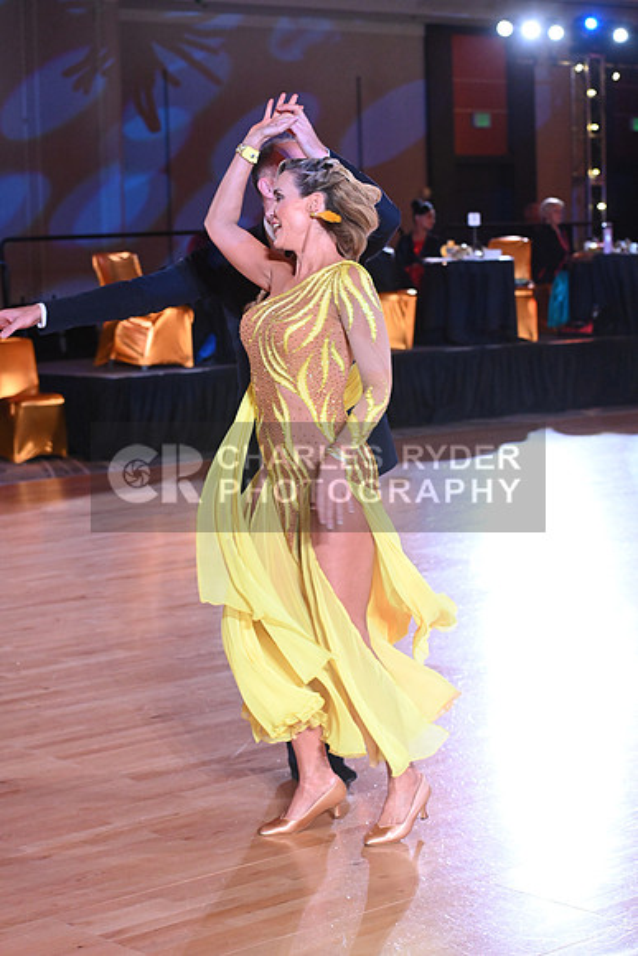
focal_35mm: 78
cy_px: 478
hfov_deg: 17.5
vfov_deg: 26.0
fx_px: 2072
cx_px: 319
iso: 5000
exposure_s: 1/400
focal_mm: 78
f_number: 5.6
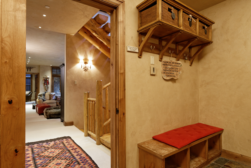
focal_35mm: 22
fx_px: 153
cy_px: 84
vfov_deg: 57.3
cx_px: 126
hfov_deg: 78.6
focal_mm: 22
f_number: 6.3
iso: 800
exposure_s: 1/5
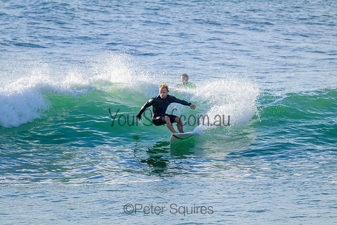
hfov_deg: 2.6
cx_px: 168
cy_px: 112
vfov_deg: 1.7
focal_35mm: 800
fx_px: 7490
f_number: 11
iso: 1250
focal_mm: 800
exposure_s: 1/2000
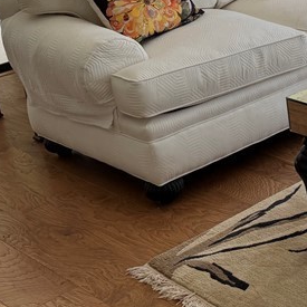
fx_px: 793
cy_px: 12
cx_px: 522
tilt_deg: -18.0
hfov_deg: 18.2
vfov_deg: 21.3
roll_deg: +2.3
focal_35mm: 79
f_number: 1.78
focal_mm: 6.76
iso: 80
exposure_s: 1/802
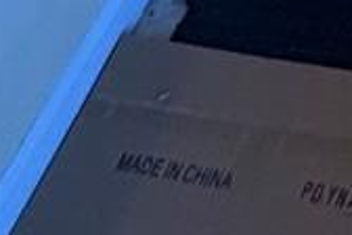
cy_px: -906
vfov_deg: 6.4
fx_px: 1300
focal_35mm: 133
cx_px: 589
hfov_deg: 14.0
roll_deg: +1.3
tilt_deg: -11.5
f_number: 2.2
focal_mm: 2.22
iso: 200
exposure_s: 1/120
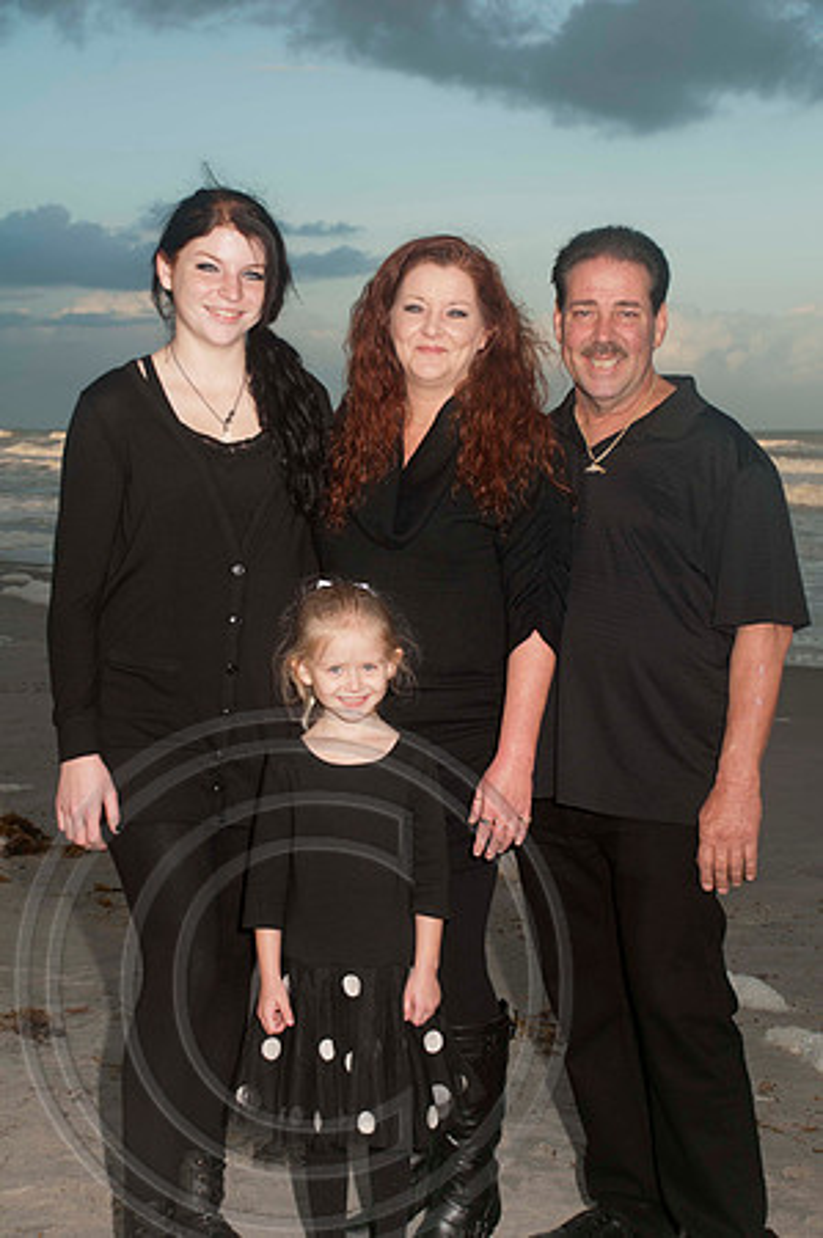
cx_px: 412
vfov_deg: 30.5
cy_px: 619
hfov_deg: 20.6
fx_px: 2268
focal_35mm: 66
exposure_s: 1/125
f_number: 5.6
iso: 100
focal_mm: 44
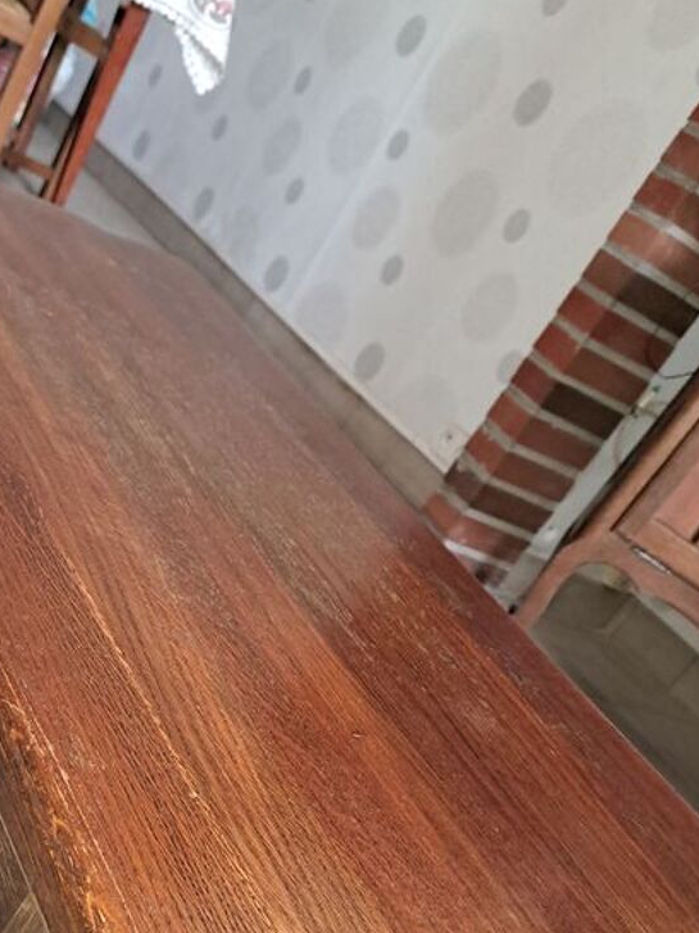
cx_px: 176
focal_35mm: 44
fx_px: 1185
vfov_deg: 40.9
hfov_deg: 32.3
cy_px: 764
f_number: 1.8
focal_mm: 5.23
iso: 500
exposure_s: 1/33
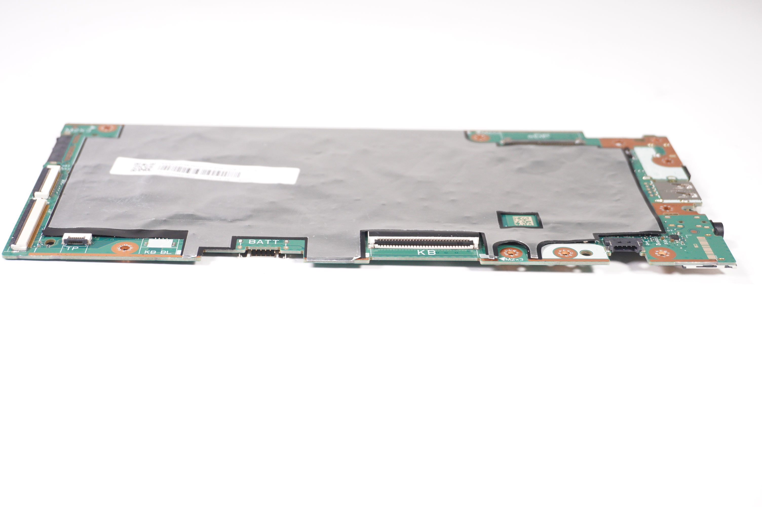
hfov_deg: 36.0
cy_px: 254
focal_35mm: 56
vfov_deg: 24.4
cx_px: 381
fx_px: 1174
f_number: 5.6
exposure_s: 1/200
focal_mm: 37
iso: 800
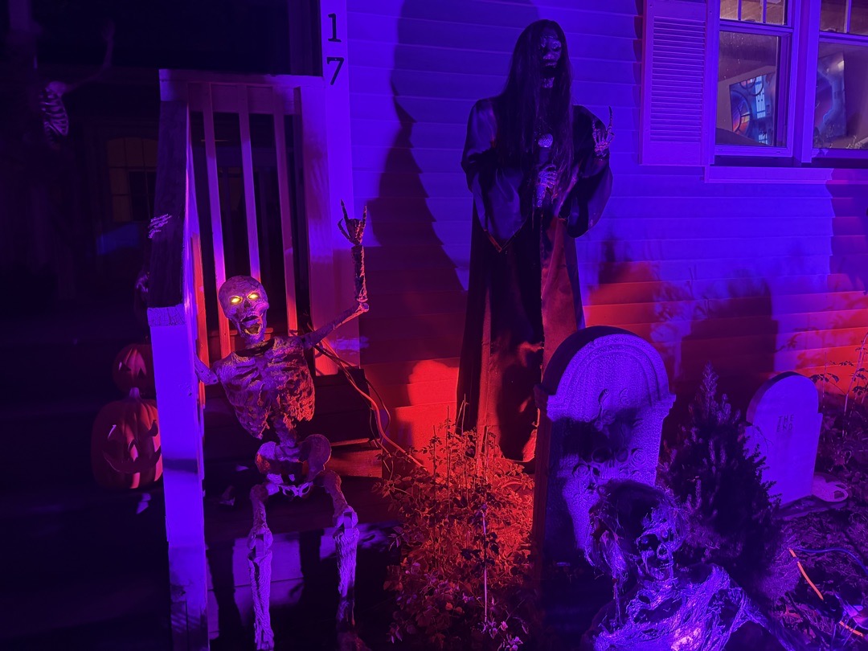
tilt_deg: -7.4
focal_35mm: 24
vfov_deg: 56.8
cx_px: 434
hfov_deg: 71.6
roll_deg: +0.9
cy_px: 326
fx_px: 602
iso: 1000
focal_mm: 6.76
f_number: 1.78
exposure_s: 1/34
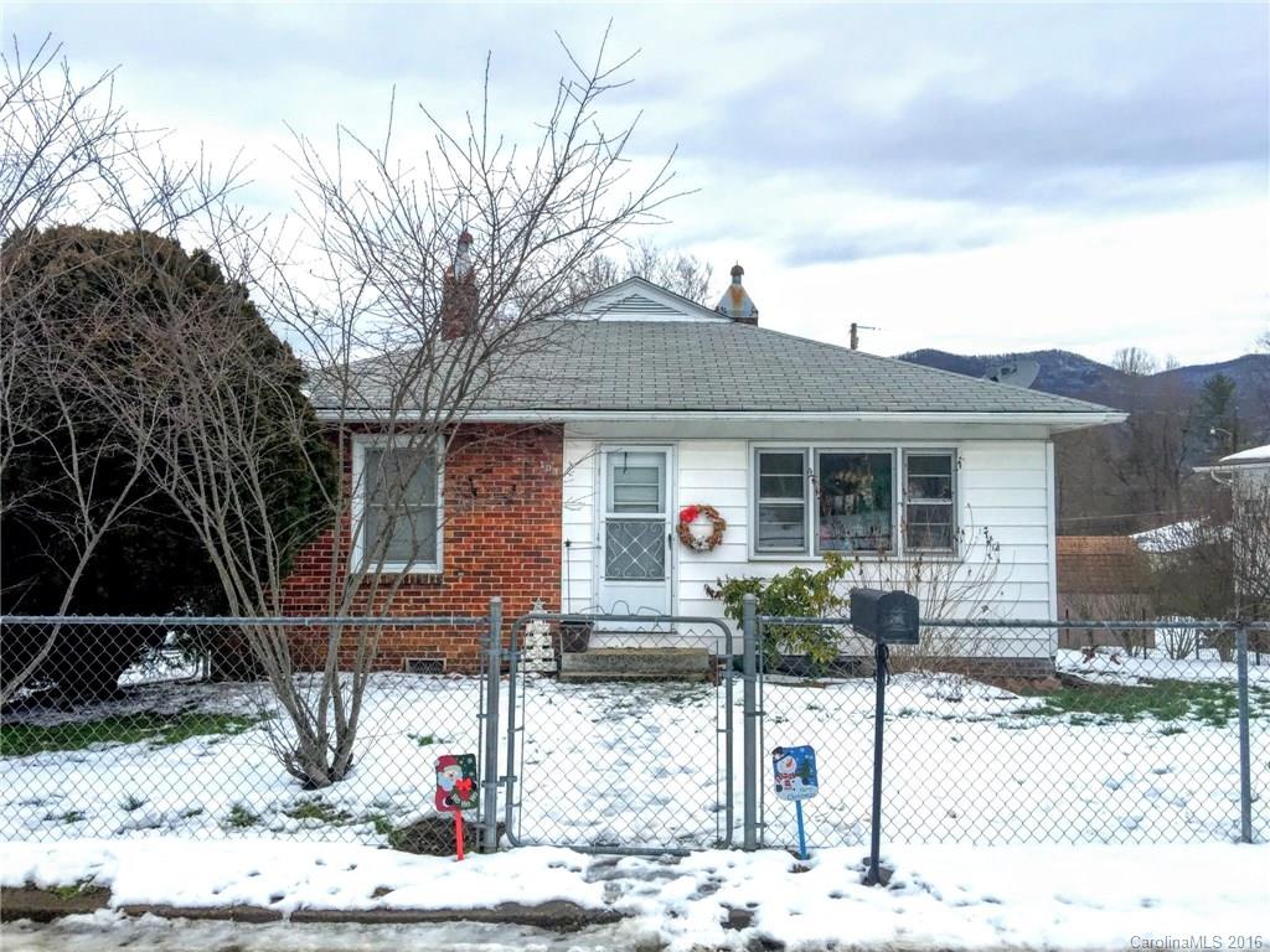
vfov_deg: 48.2
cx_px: 635
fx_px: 1064
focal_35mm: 29
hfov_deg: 61.7
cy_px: 476
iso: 32
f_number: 2.2
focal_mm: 4.15
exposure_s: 1/732
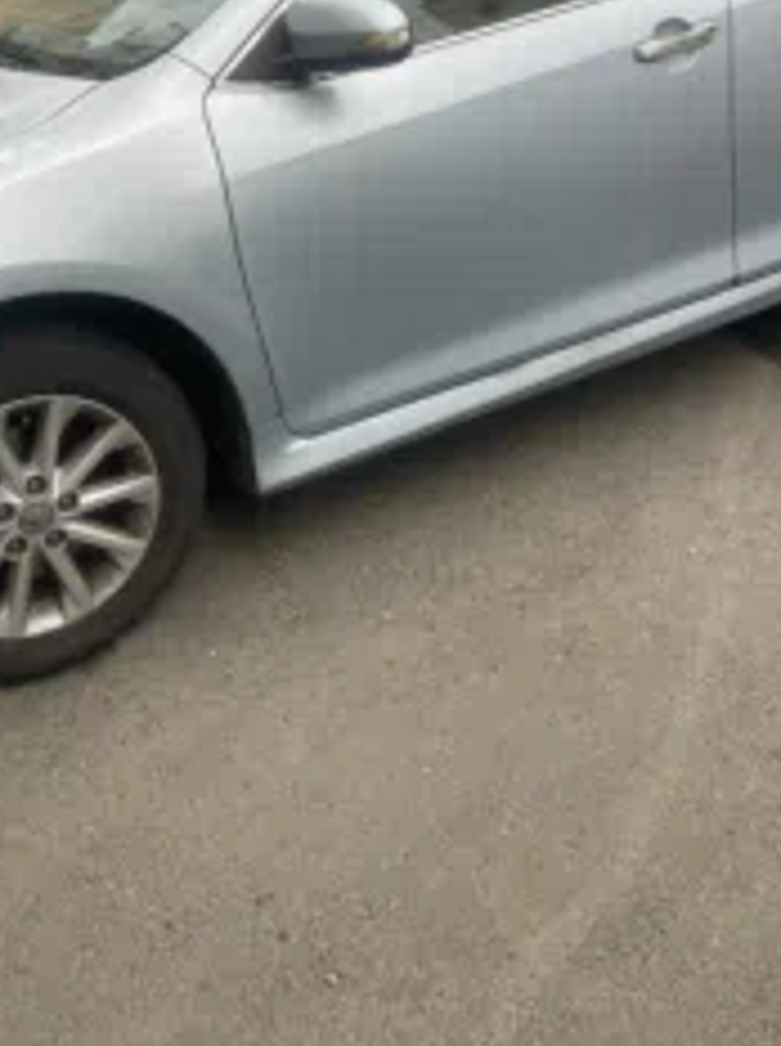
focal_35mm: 43
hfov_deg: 33.5
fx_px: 1297
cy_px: 189
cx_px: 426
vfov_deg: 41.7
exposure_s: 1/472
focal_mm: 5.1
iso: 32
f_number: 1.6
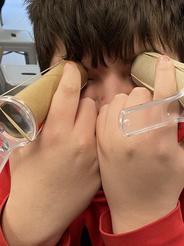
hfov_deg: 24.8
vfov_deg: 32.7
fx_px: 418
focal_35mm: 59
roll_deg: -8.5
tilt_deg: -28.6
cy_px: 134
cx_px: 97
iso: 200
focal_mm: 4.25
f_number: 1.8
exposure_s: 1/60
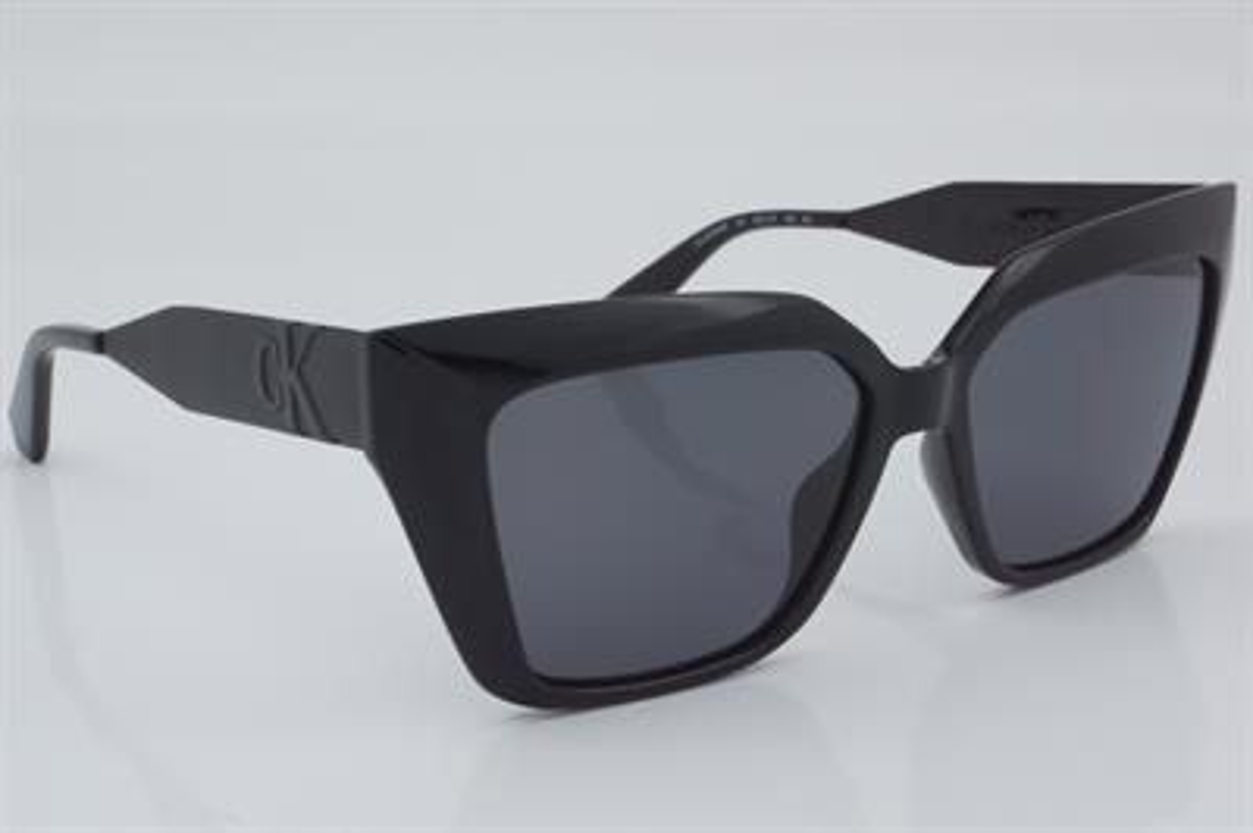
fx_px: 2608
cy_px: 416
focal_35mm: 75
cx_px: 626
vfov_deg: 18.2
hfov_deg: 27.0
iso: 100
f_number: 32
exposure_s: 1/4
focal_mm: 50
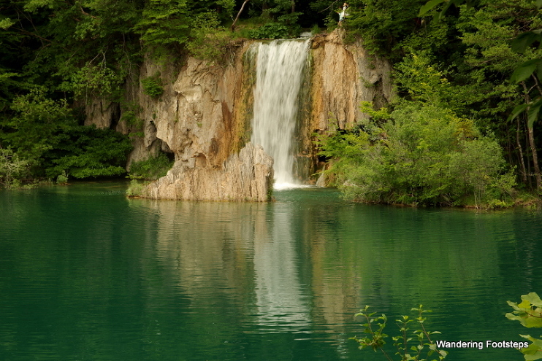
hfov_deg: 23.4
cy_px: 180
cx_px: 271
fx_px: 1310
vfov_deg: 15.7
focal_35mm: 87
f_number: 13
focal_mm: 58
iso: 100
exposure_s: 1/20
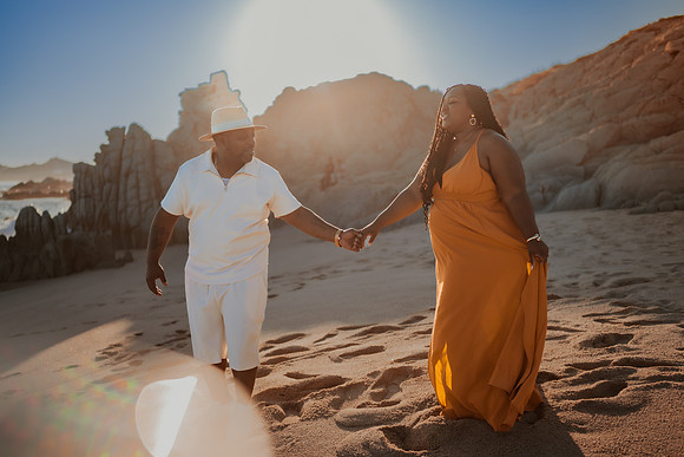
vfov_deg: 37.9
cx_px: 342
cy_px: 228
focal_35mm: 35
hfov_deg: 54.4
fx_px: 665
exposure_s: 1/4000
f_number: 1.8
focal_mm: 35
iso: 100
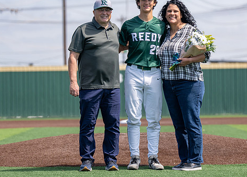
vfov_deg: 7.0
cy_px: 68
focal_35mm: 205
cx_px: 145
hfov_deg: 9.8
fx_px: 1438
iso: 100
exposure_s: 1/1600
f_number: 2.8
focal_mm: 122
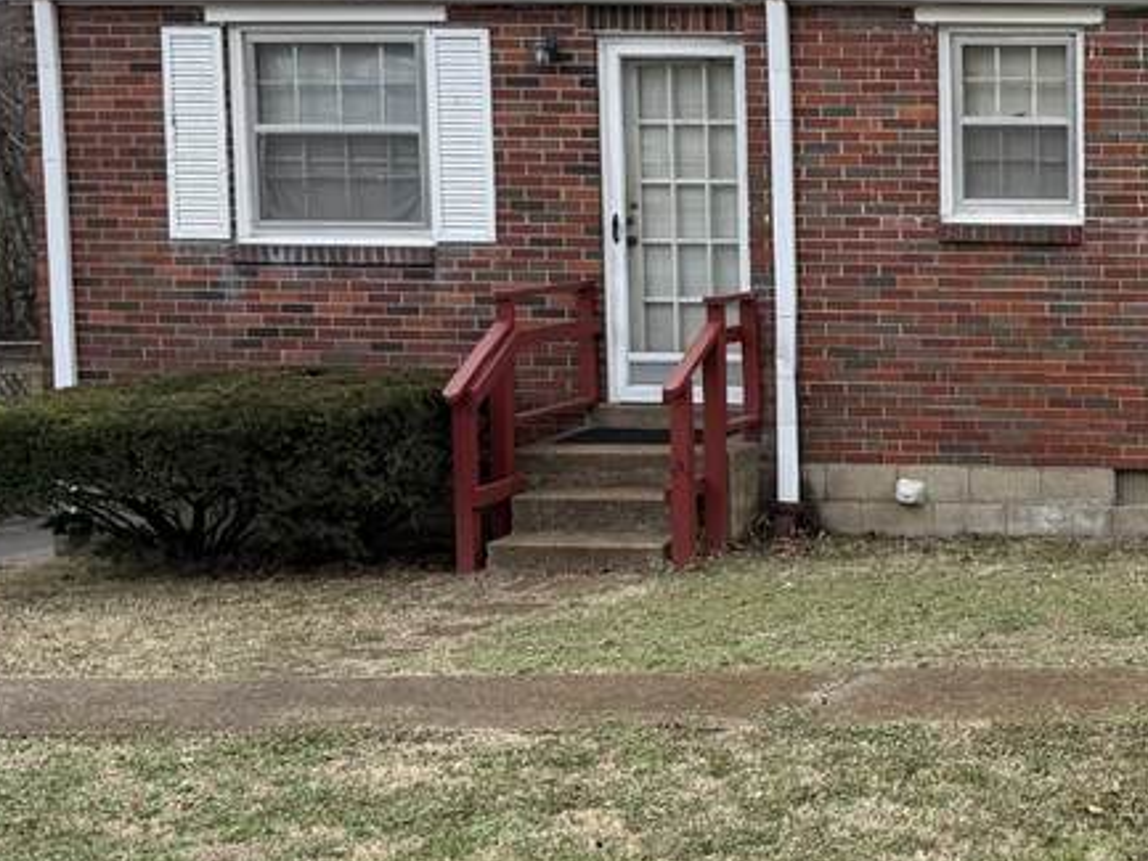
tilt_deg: -5.8
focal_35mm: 71
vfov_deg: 20.7
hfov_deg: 25.1
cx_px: 1320
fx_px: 2355
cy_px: 387
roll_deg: -0.2
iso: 100
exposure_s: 1/1949
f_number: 1.78
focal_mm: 6.76
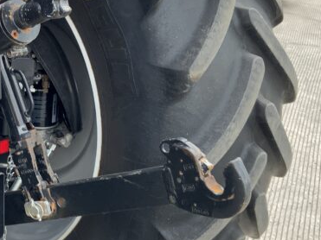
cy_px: 107
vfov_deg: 18.4
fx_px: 742
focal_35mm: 80
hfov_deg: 23.8
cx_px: 35
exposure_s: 1/206
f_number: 1.8
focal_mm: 3
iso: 16
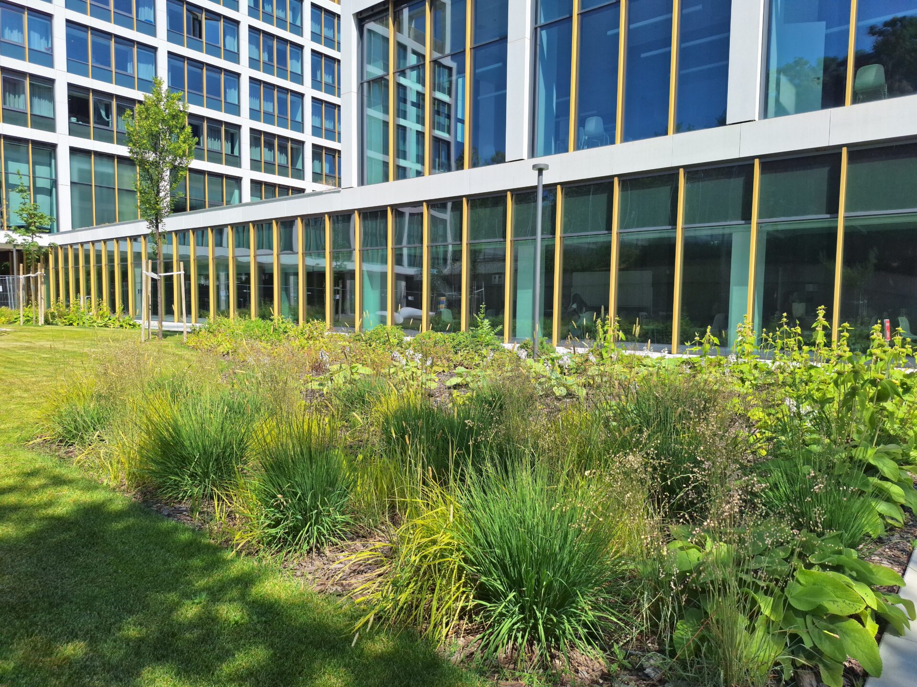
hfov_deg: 73.9
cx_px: 458
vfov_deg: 58.9
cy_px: 344
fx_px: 609
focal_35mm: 23
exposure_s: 1/1631
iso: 40
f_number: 1.8
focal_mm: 5.54
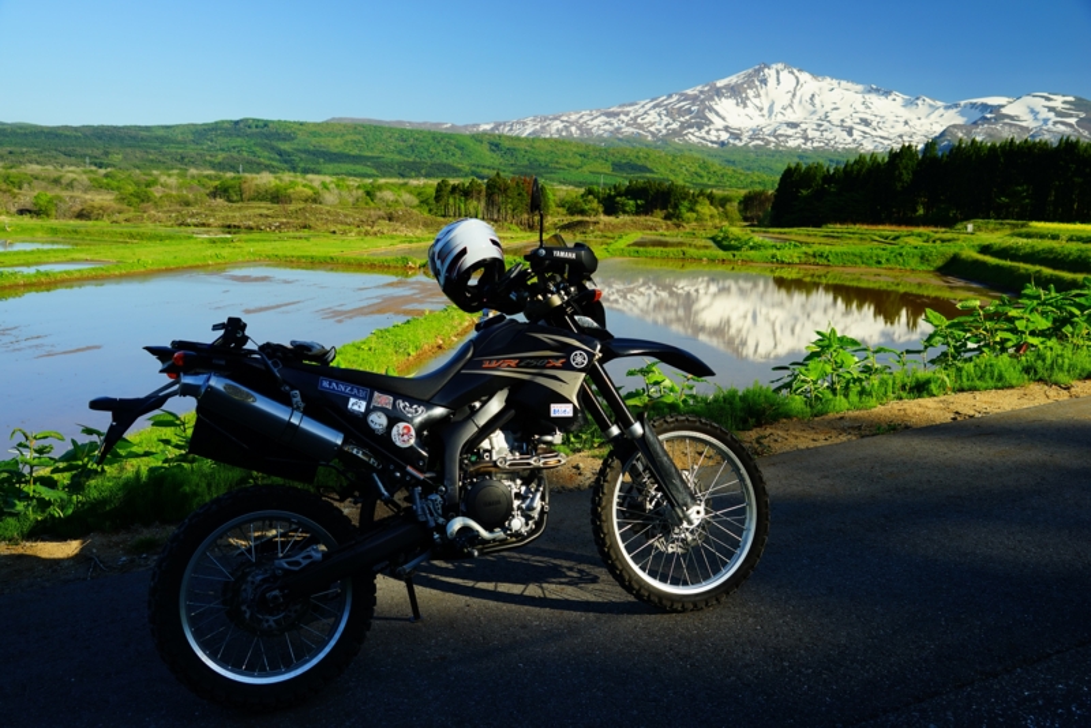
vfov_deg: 41.1
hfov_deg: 58.7
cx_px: 546
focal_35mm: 32
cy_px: 364
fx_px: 970
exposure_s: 1/100
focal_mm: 32
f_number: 7.1
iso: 100
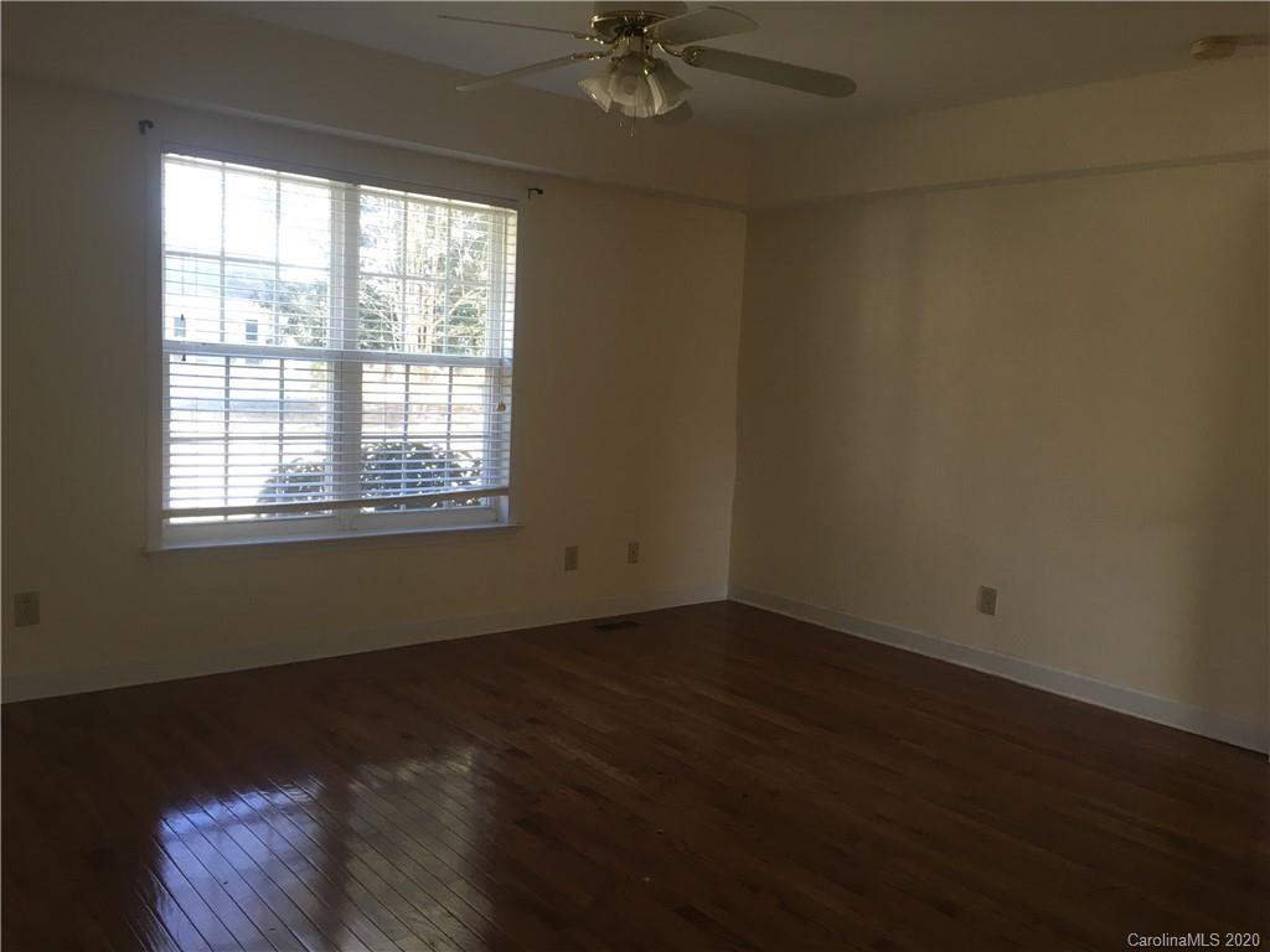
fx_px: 1064
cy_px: 476
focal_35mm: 29
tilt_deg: -6.3
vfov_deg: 48.2
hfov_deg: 61.7
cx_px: 635
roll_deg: -2.0
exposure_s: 1/30
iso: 32
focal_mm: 4.15
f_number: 2.2
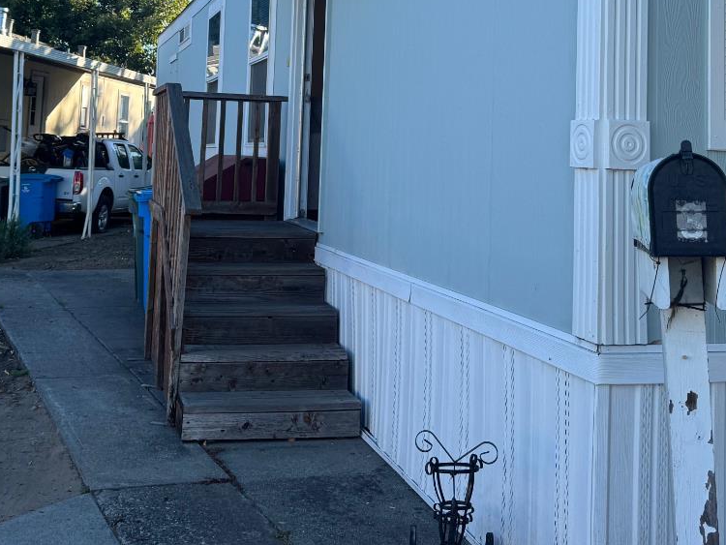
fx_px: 1007
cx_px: 359
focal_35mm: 48
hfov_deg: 39.6
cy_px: 53
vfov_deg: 29.0
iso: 80
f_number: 1.78
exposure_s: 1/1366
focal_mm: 6.76
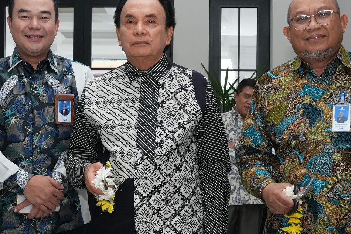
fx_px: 731
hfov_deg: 27.0
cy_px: 189
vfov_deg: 18.0
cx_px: 174
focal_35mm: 75
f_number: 8
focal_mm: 30
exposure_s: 1/100
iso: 800
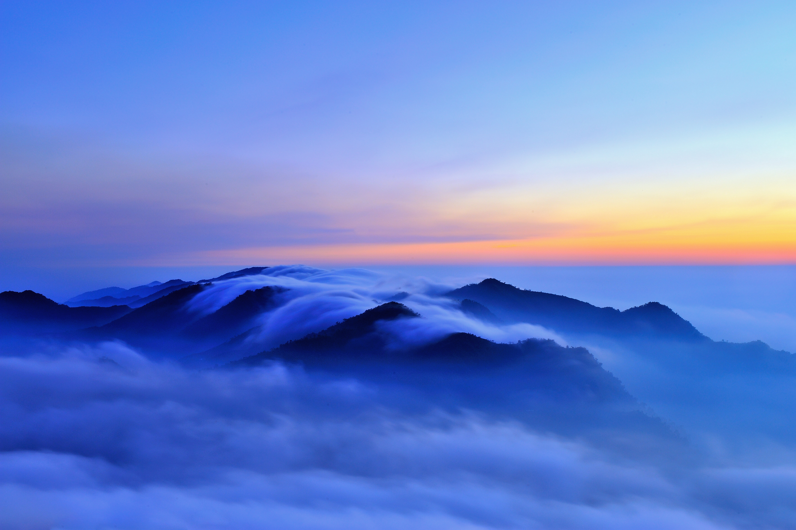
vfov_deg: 28.0
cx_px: 398
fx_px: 1061
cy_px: 265
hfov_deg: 41.1
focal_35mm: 48
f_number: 22
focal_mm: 48
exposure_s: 20
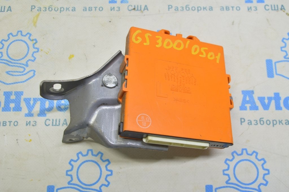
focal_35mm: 38
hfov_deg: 51.3
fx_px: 301
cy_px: 96
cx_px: 144
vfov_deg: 35.4
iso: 400
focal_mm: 25
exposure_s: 1/20
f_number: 5.6
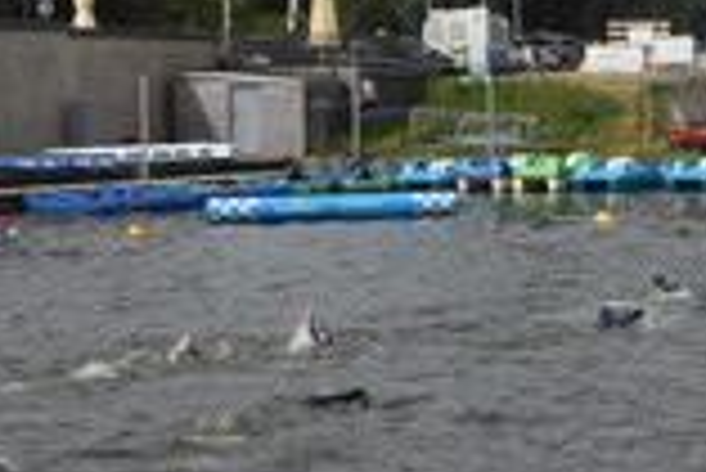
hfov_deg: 14.2
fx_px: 2794
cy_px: 103
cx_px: 693
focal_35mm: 142
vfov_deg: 9.6
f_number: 14
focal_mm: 35
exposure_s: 1/800
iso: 1250
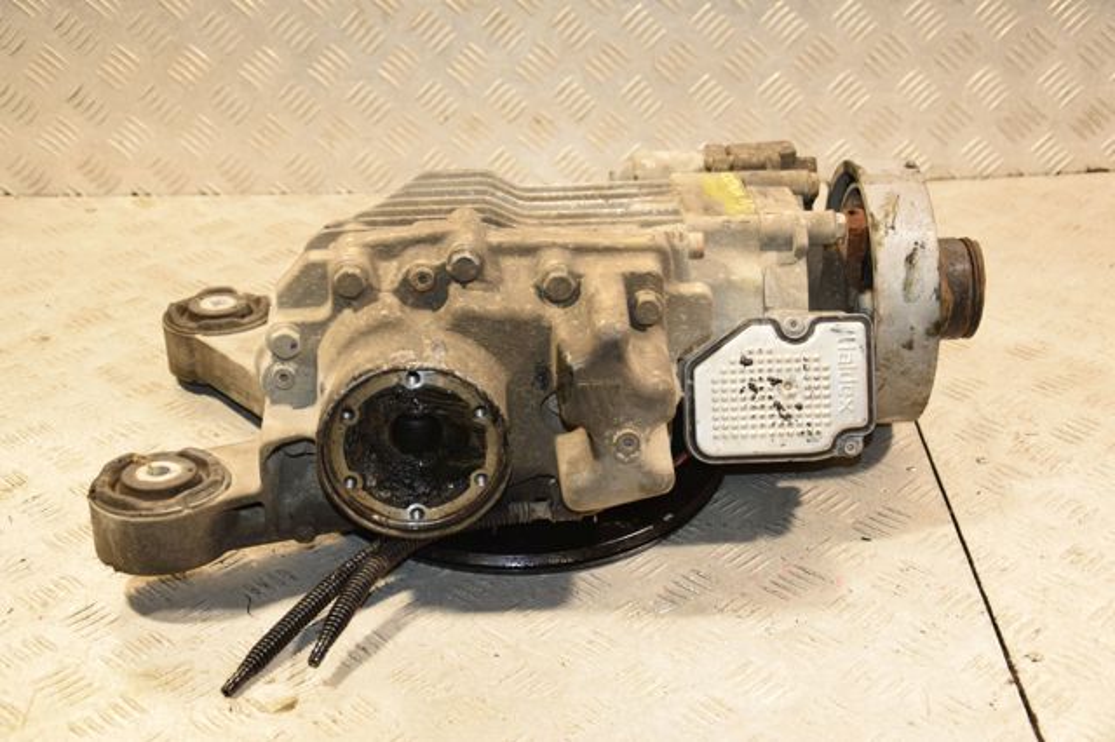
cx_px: 558
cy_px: 371
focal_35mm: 57
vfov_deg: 23.8
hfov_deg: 35.1
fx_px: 1764
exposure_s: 1/160
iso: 800
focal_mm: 38
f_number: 5
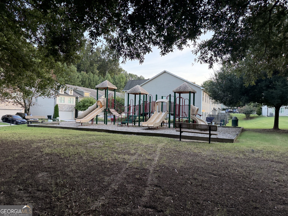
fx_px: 200
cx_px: 144
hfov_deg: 71.6
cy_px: 108
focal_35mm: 24
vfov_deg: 56.8
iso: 200
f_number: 1.78
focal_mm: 6.76
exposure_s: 1/73
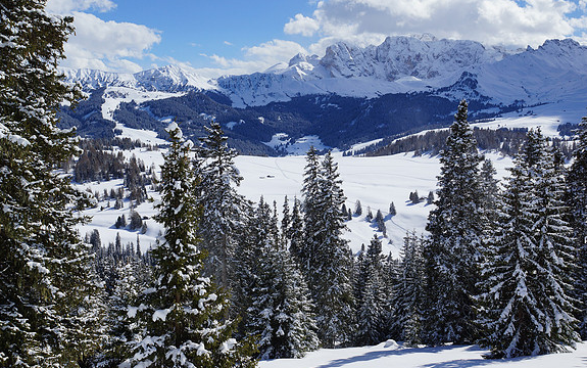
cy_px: 180
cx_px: 292
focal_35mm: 37
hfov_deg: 52.7
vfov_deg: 34.5
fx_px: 592
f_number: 9
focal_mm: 24
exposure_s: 1/640
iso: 100
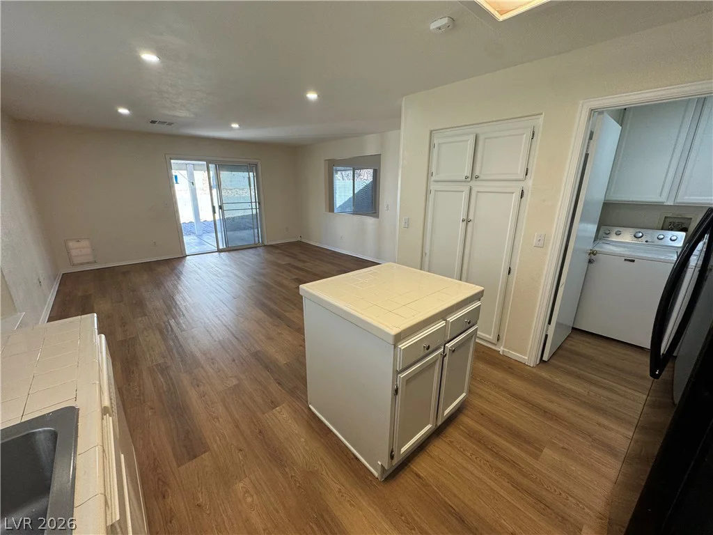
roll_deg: -1.0
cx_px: 356
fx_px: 288
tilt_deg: -17.0
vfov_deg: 85.7
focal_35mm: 14
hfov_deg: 102.1
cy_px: 268
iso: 125
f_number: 2.2
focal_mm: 2.22
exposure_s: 1/120
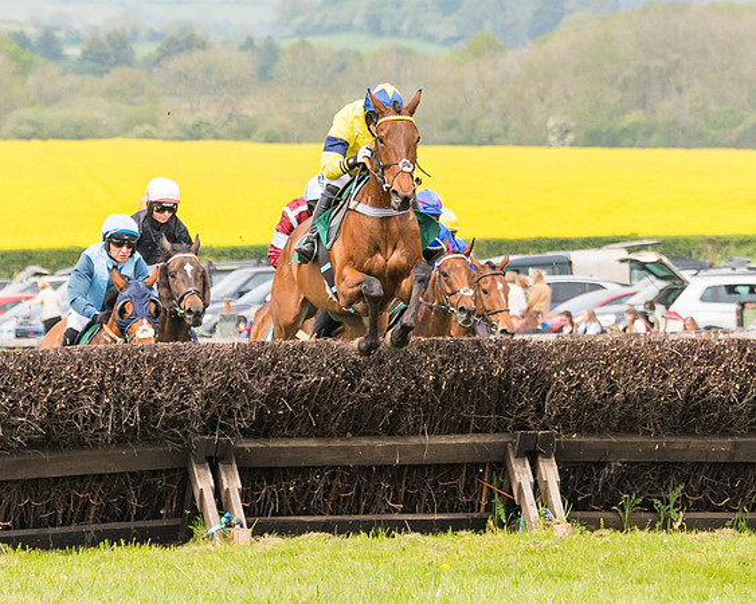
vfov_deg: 4.2
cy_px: 252
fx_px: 8222
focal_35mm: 368
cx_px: 401
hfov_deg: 5.3
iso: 400
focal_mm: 116
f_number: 4
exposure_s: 1/2000
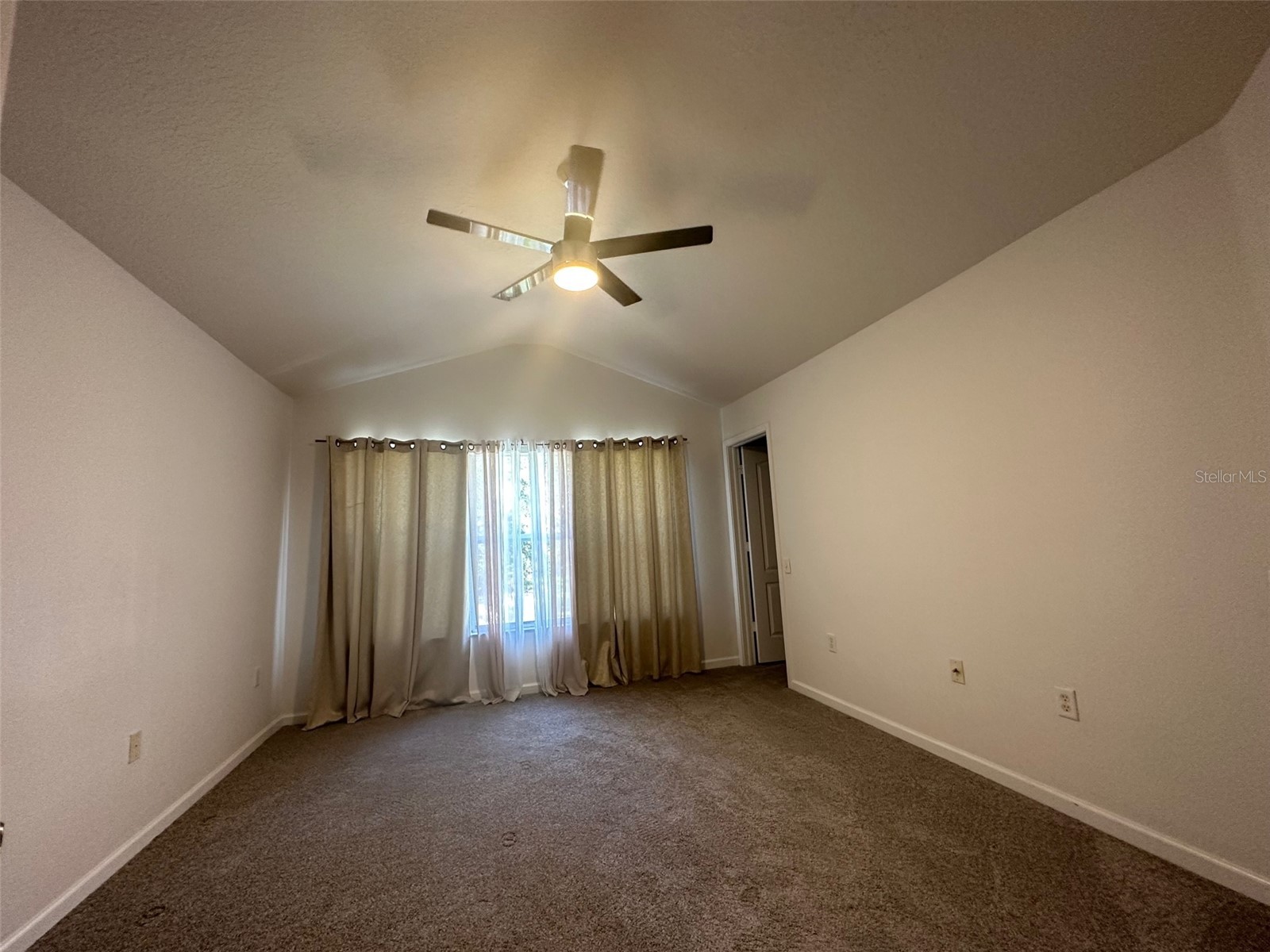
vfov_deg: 85.7
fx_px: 514
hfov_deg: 102.1
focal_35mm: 14
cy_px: 476
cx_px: 635
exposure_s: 1/60
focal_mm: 2.22
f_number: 2.2
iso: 250
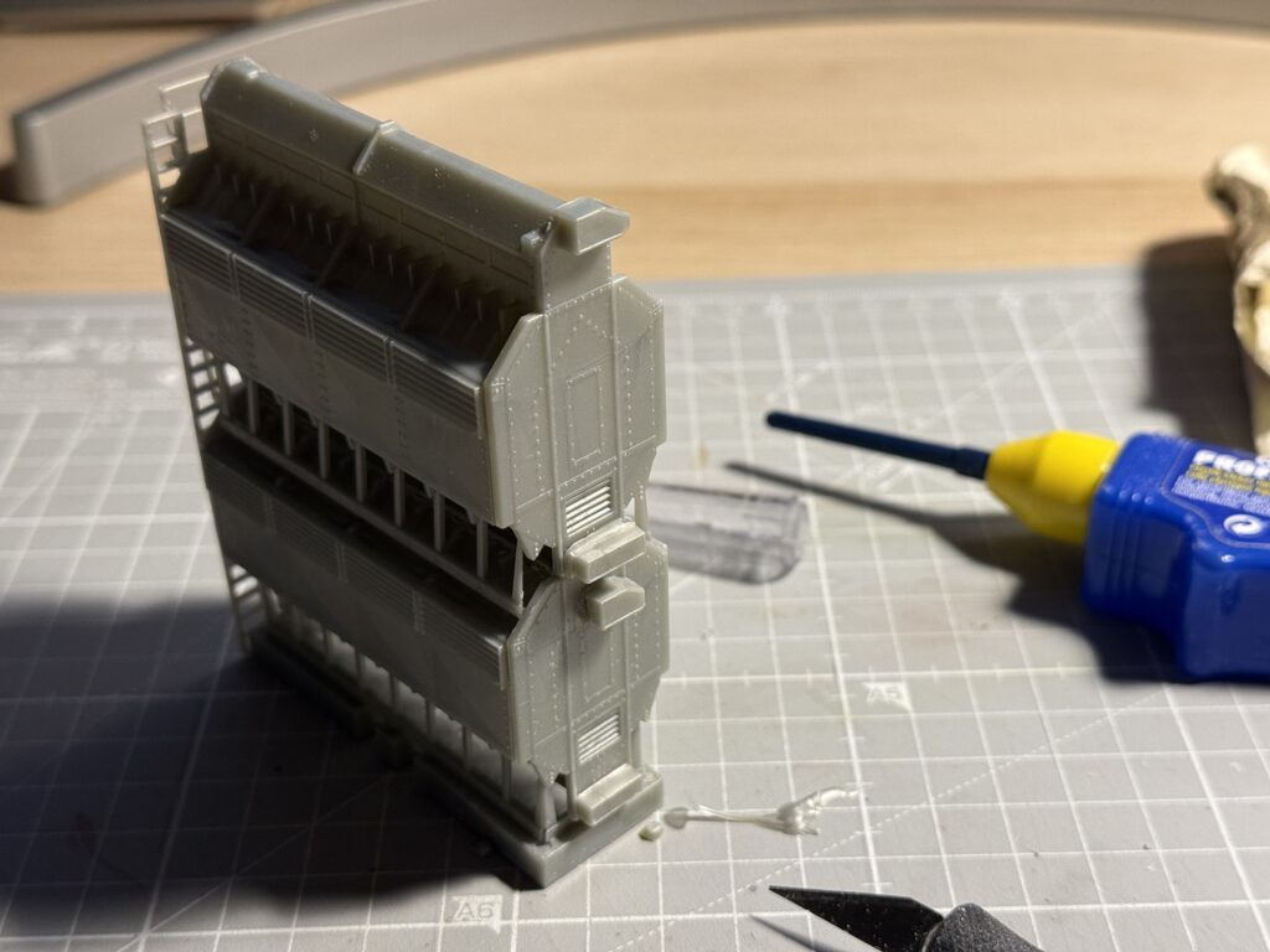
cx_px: 635
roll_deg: +1.6
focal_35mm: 48
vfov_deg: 30.3
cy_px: 476
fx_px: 1761
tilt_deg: -33.4
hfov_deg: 39.7
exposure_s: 1/50
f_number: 1.78
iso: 200
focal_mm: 6.76
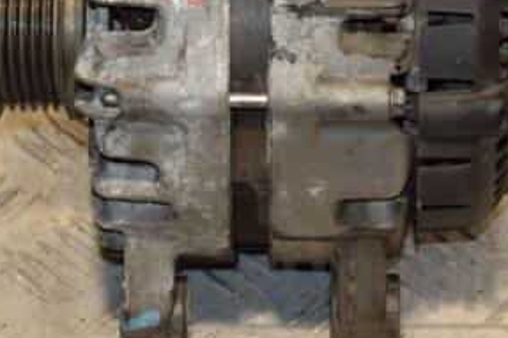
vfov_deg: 7.5
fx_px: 2567
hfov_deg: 11.3
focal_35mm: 182
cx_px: 209
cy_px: 50
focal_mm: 58
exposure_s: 1/200
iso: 800
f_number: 5.3
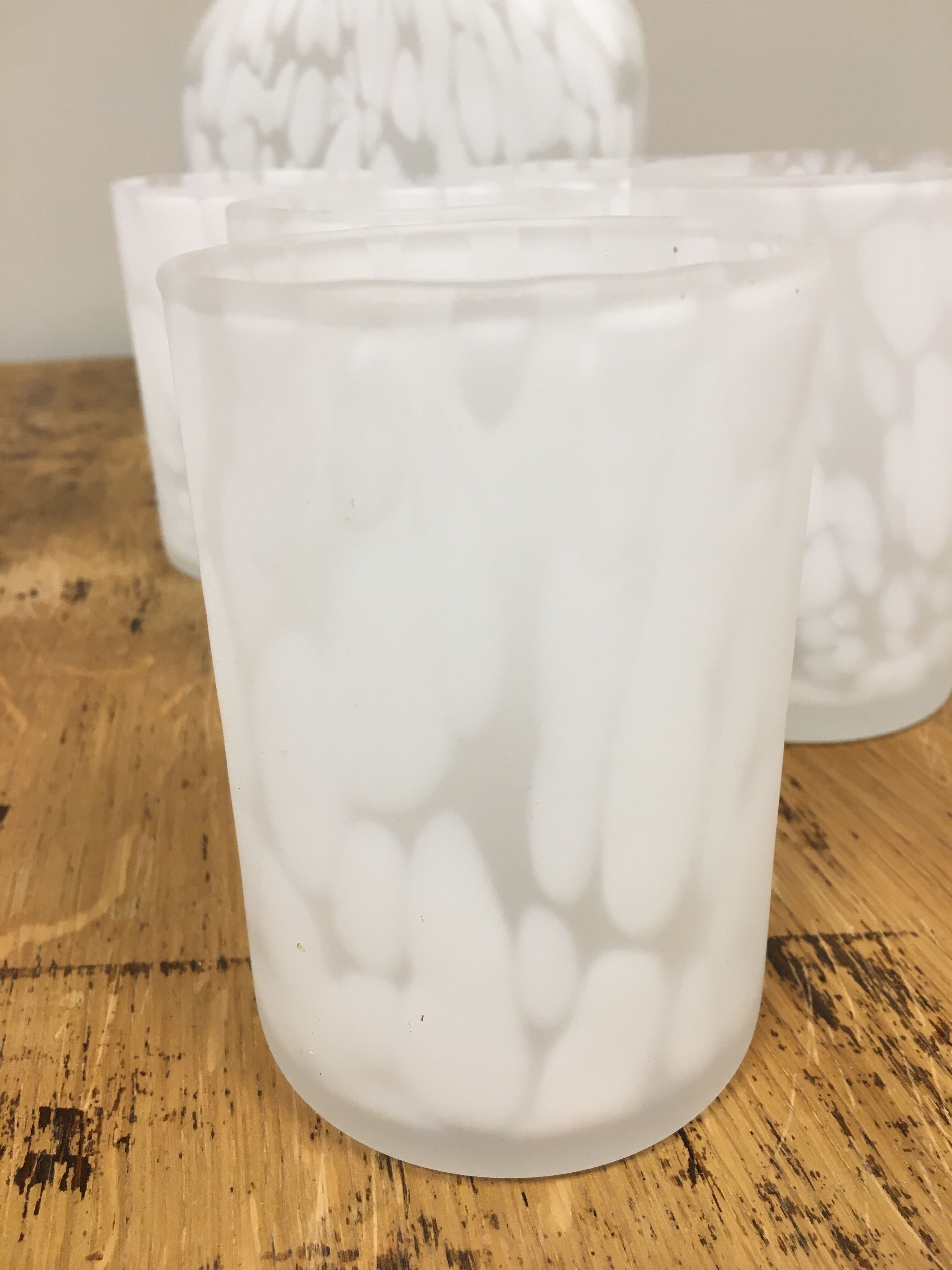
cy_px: 635
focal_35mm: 29
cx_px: 476
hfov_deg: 48.2
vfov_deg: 61.7
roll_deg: +1.7
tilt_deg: -24.8
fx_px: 1063
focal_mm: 4.15
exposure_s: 1/33
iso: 64
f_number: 2.2
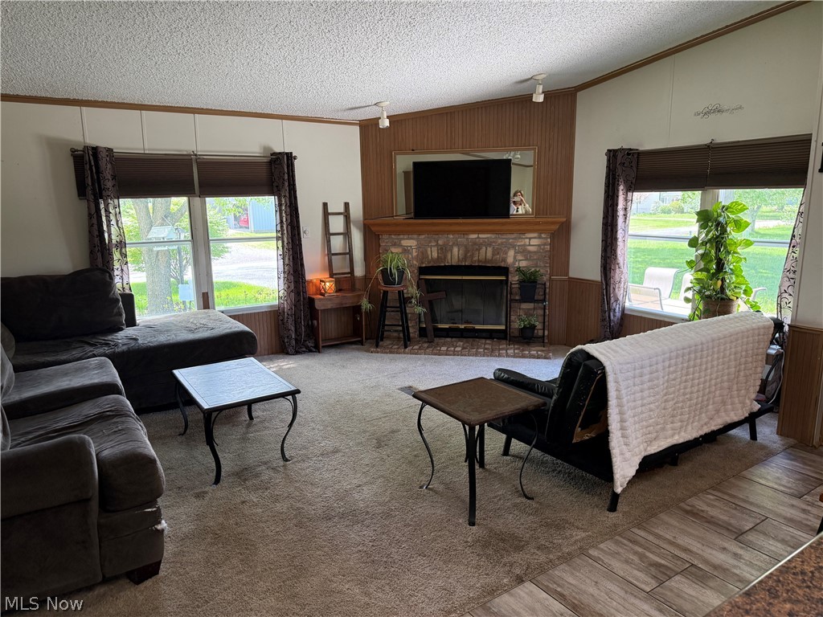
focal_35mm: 24
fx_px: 571
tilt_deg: -11.1
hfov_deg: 71.6
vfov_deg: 56.8
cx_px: 412
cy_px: 308
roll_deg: +1.3
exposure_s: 1/146
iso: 200
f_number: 1.78
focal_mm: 6.76
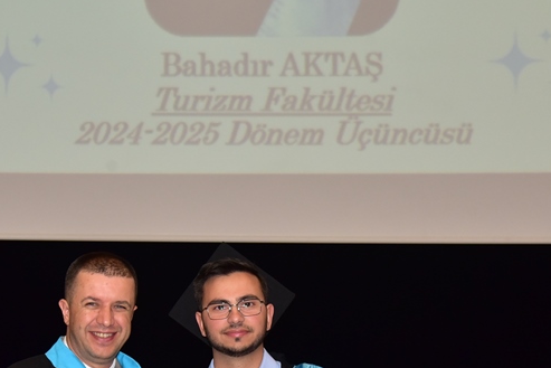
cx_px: 191
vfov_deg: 17.0
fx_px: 1209
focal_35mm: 79
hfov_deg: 25.6
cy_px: 335
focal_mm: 38
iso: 2500
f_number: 6.3
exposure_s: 1/200
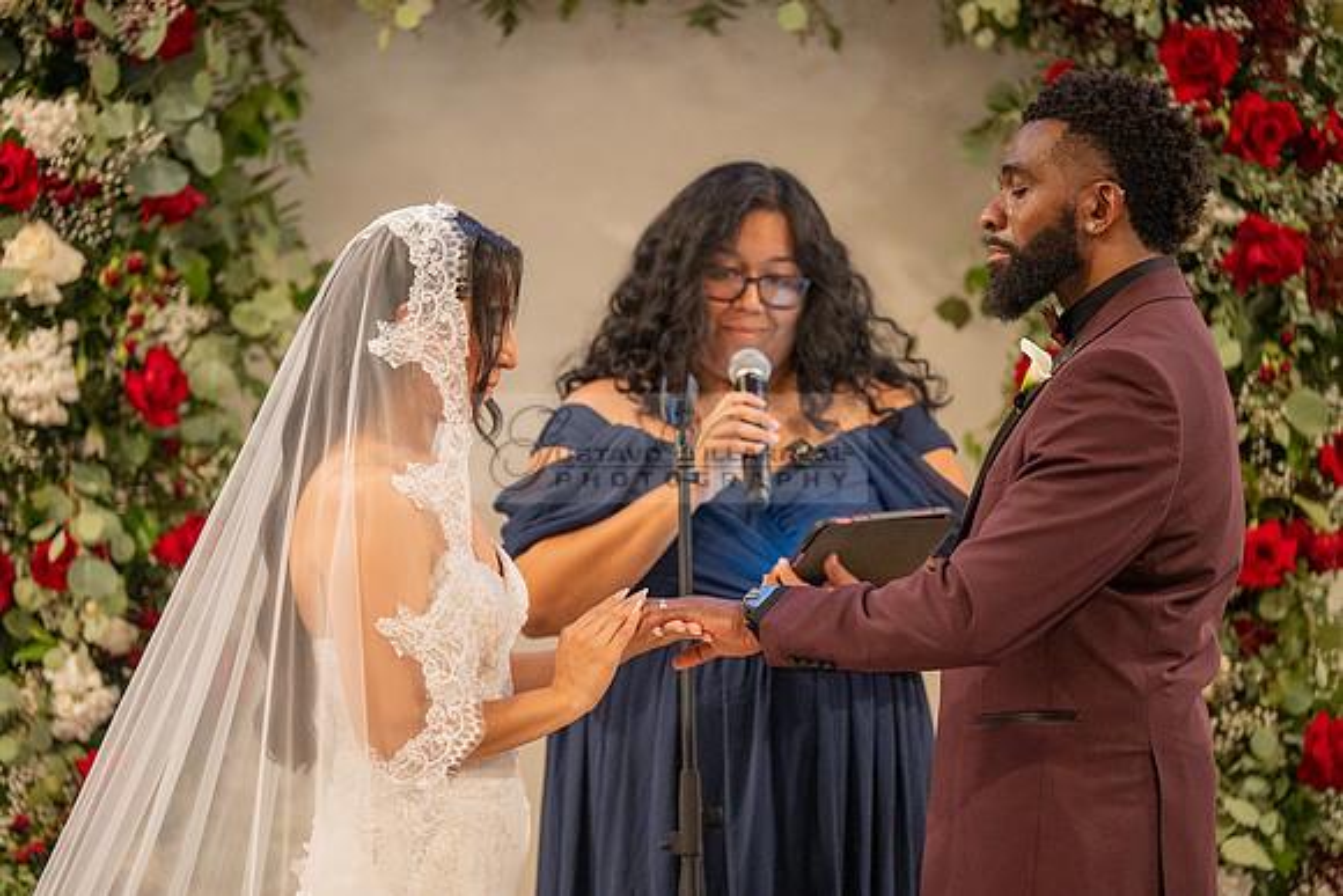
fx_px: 6589
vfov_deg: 7.8
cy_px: 480
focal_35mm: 177
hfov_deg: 11.6
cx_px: 624
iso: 1600
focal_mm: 165
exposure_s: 1/125
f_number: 2.8
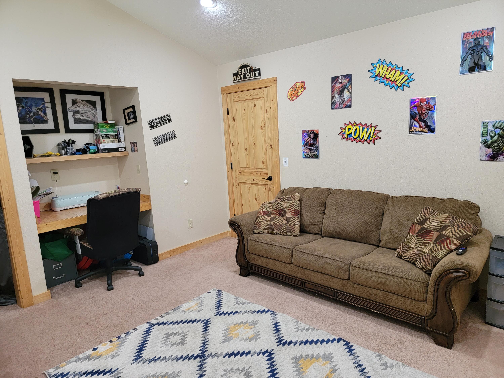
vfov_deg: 56.8
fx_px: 349
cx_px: 252
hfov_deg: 71.6
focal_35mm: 24
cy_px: 189
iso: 250
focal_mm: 6.7
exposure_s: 1/39
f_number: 1.8
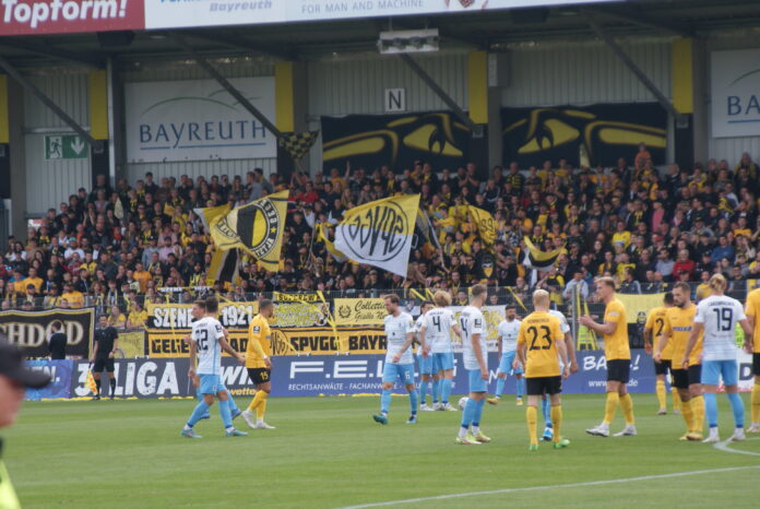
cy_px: 254
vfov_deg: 6.1
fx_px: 4756
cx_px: 380
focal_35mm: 225
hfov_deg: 9.1
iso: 200
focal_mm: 150
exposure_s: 1/250
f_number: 5.6
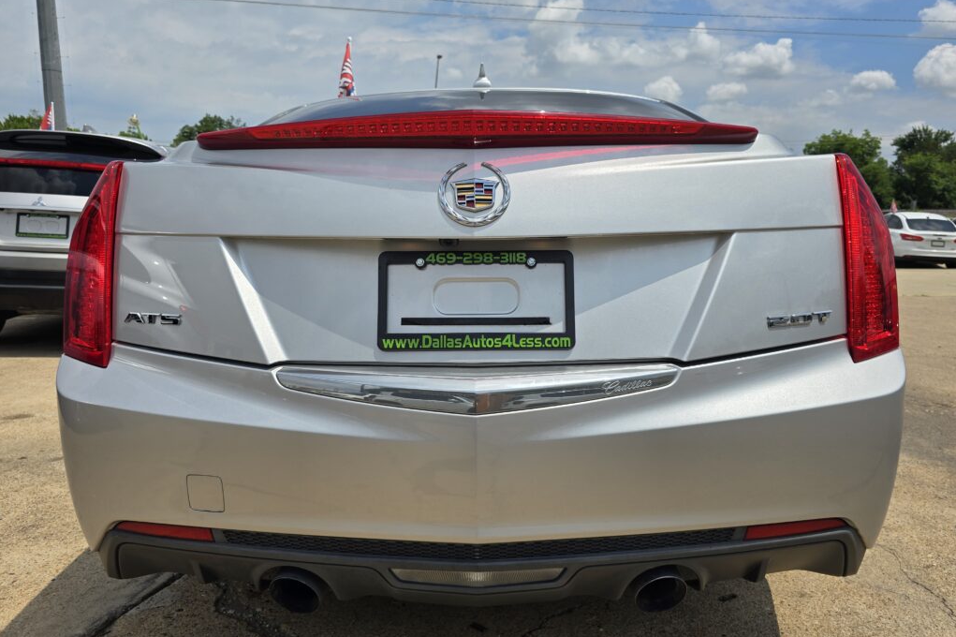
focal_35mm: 24
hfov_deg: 73.8
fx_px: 637
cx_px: 478
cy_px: 311
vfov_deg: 53.1
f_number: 1.7
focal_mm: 6.3
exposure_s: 1/1513
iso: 12
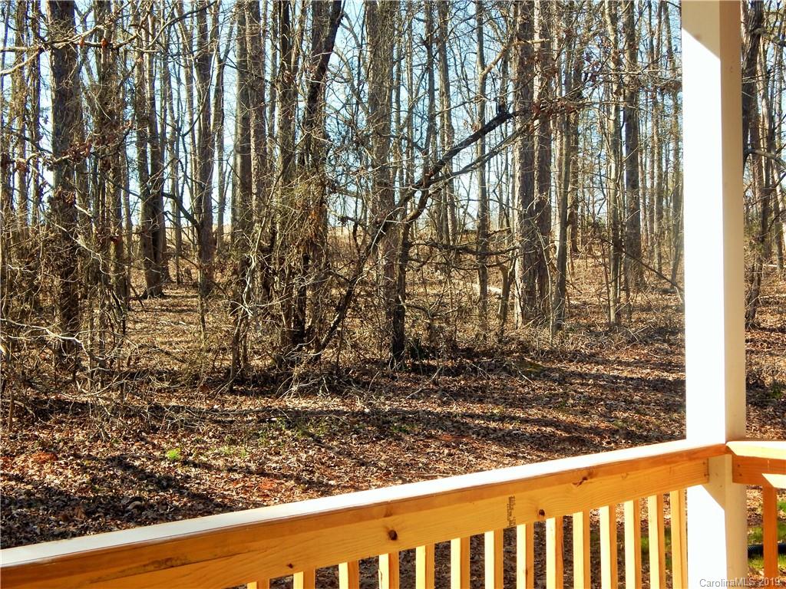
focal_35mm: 54
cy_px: 294
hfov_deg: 35.5
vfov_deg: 27.0
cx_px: 393
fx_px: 1226
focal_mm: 9.7
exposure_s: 1/250
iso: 125
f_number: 3.8
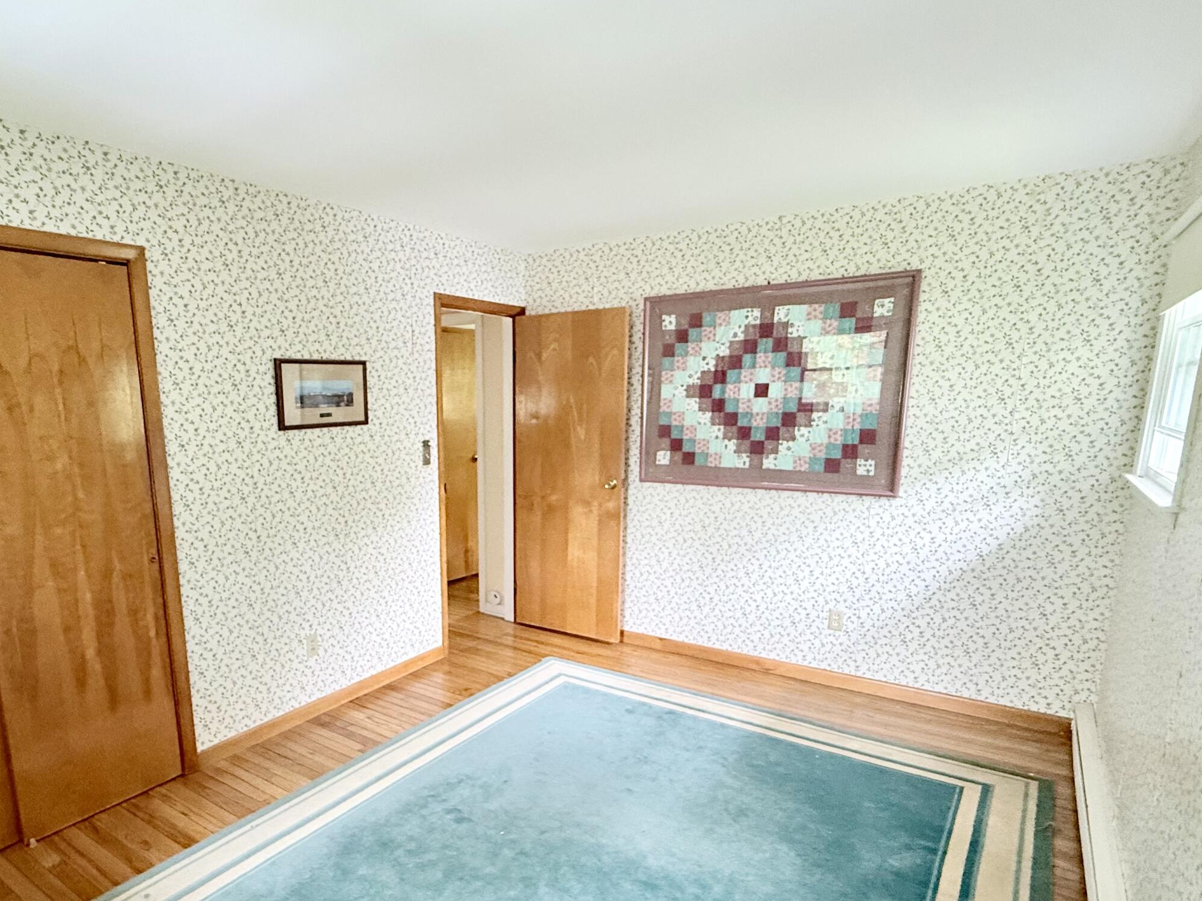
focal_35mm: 21
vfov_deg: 62.8
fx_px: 729
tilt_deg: -11.0
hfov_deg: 78.1
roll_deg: +0.6
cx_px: 479
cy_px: 545
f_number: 2.2
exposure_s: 1/60
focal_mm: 2.22
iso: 500
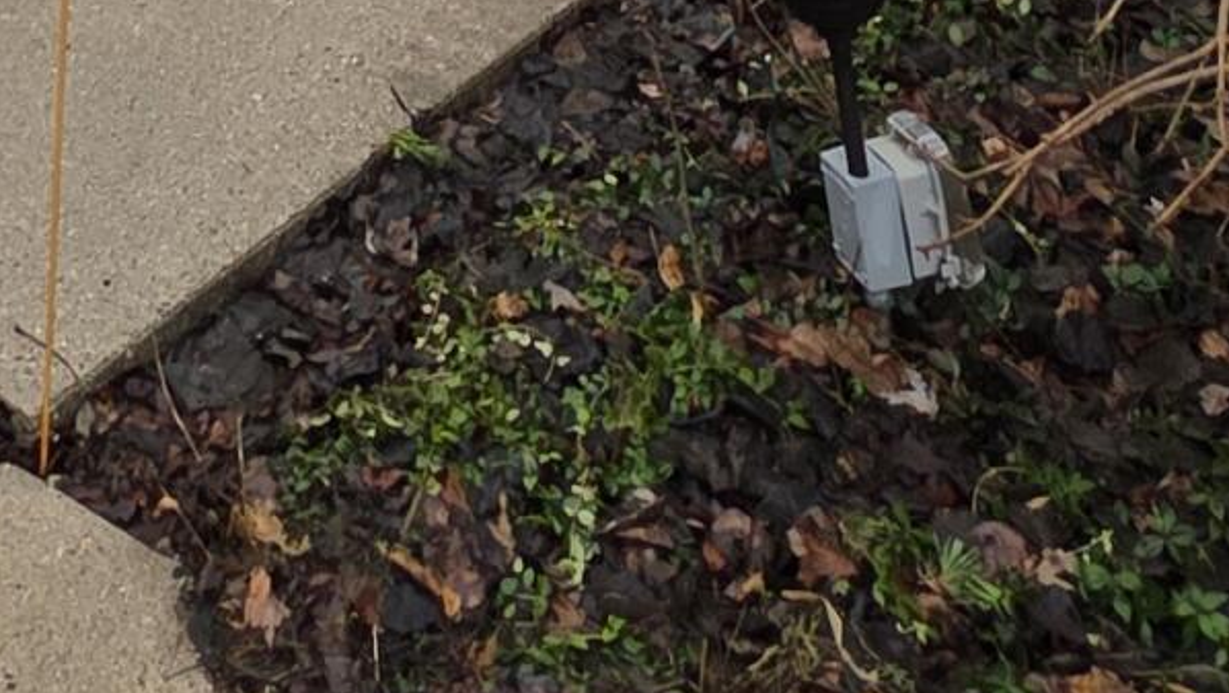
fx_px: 2315
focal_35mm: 71
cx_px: -95
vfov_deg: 10.9
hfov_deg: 27.4
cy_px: -1415
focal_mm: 2.2
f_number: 1.9
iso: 32
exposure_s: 1/120
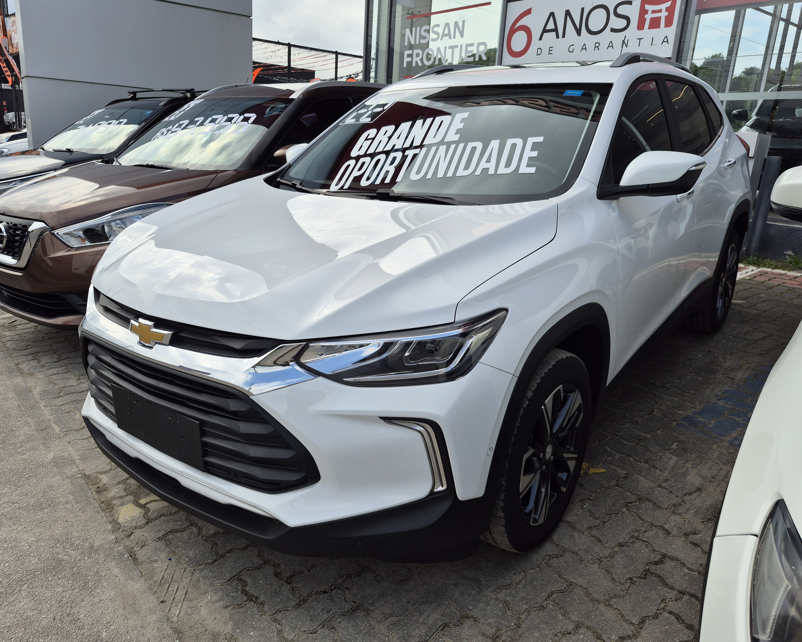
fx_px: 593
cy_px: 330
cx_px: 385
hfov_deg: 68.1
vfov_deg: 56.8
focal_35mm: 25
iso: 25
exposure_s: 1/1456
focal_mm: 5.4
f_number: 1.8
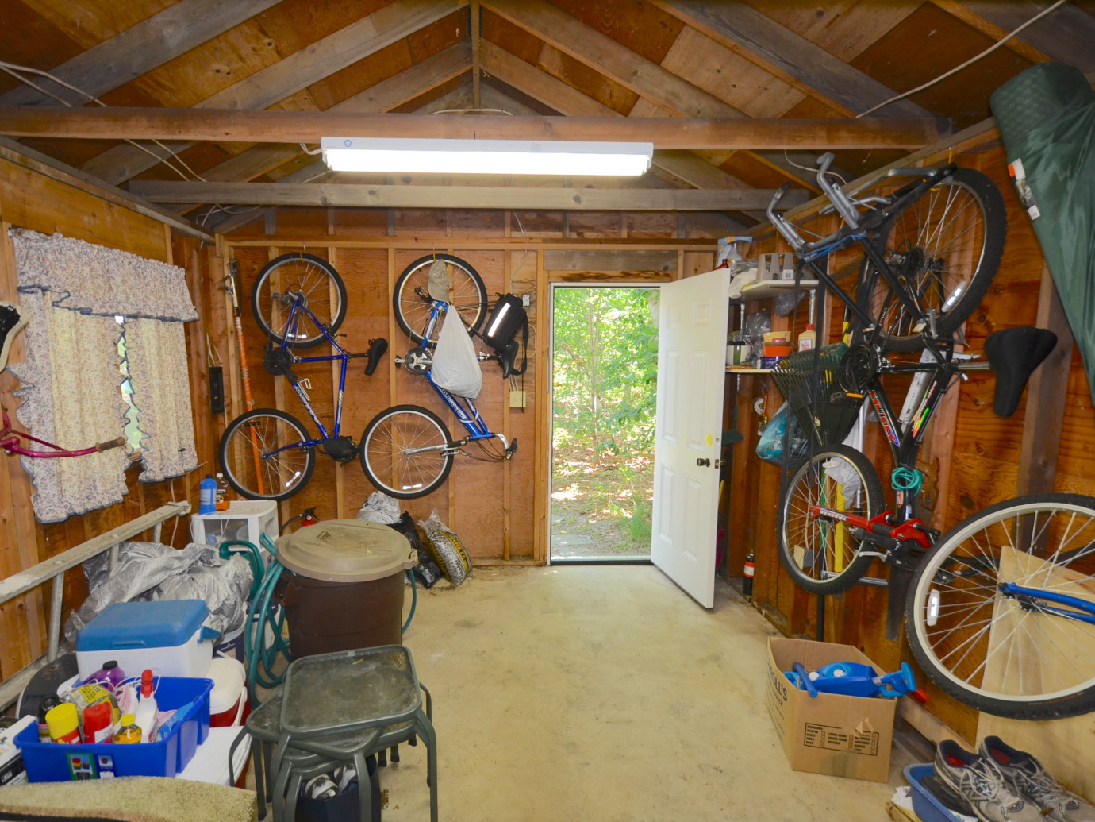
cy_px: 416
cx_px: 477
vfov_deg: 74.7
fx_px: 538
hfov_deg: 90.5
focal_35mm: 17
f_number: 3.5
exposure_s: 1/60
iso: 400
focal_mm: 10
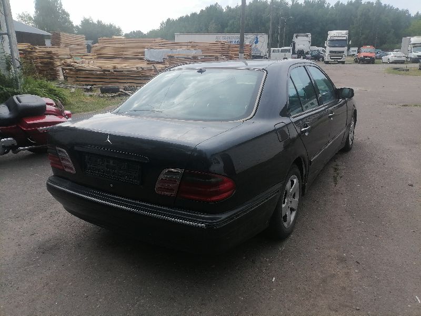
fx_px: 316
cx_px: 210
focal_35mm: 26
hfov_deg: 67.3
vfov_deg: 53.1
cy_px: 158
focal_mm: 4.25
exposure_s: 1/1003
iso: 50
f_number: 1.8
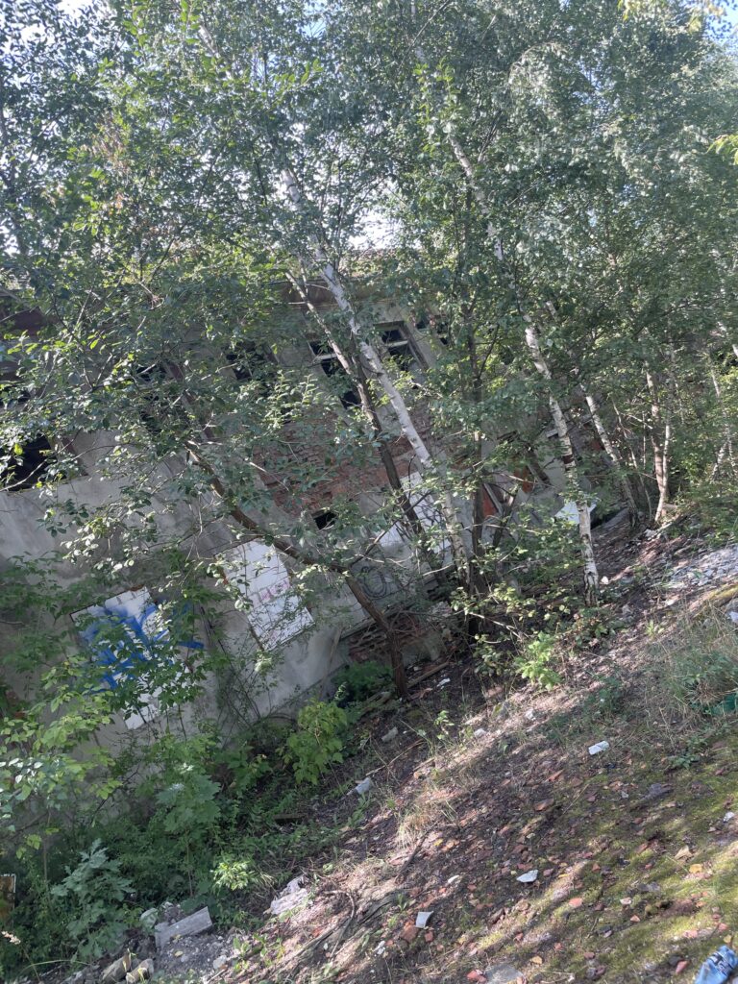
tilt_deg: +5.3
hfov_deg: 53.1
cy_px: 492
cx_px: 369
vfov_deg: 67.3
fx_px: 739
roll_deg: +29.5
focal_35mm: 26
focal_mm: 4.2
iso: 32
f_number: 1.6
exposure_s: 1/167
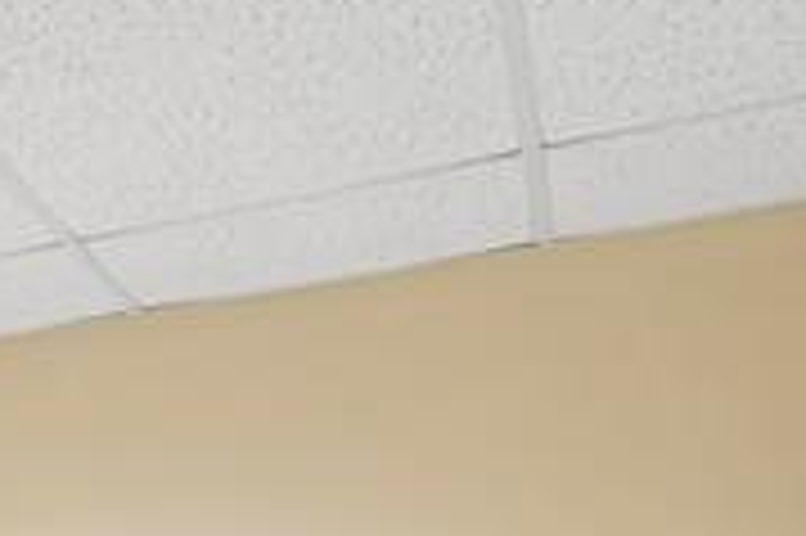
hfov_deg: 16.1
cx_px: -991
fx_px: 1789
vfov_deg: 15.4
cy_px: 856
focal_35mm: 80
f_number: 8
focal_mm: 14
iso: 400
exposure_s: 1/8
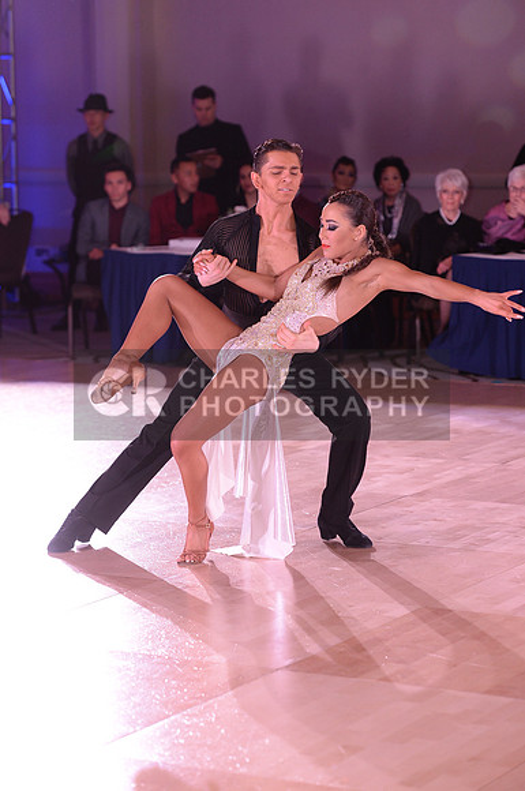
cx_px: 262
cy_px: 396
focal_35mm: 112
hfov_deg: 12.2
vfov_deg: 18.3
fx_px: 2457
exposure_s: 1/250
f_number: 3.5
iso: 1600
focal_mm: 112
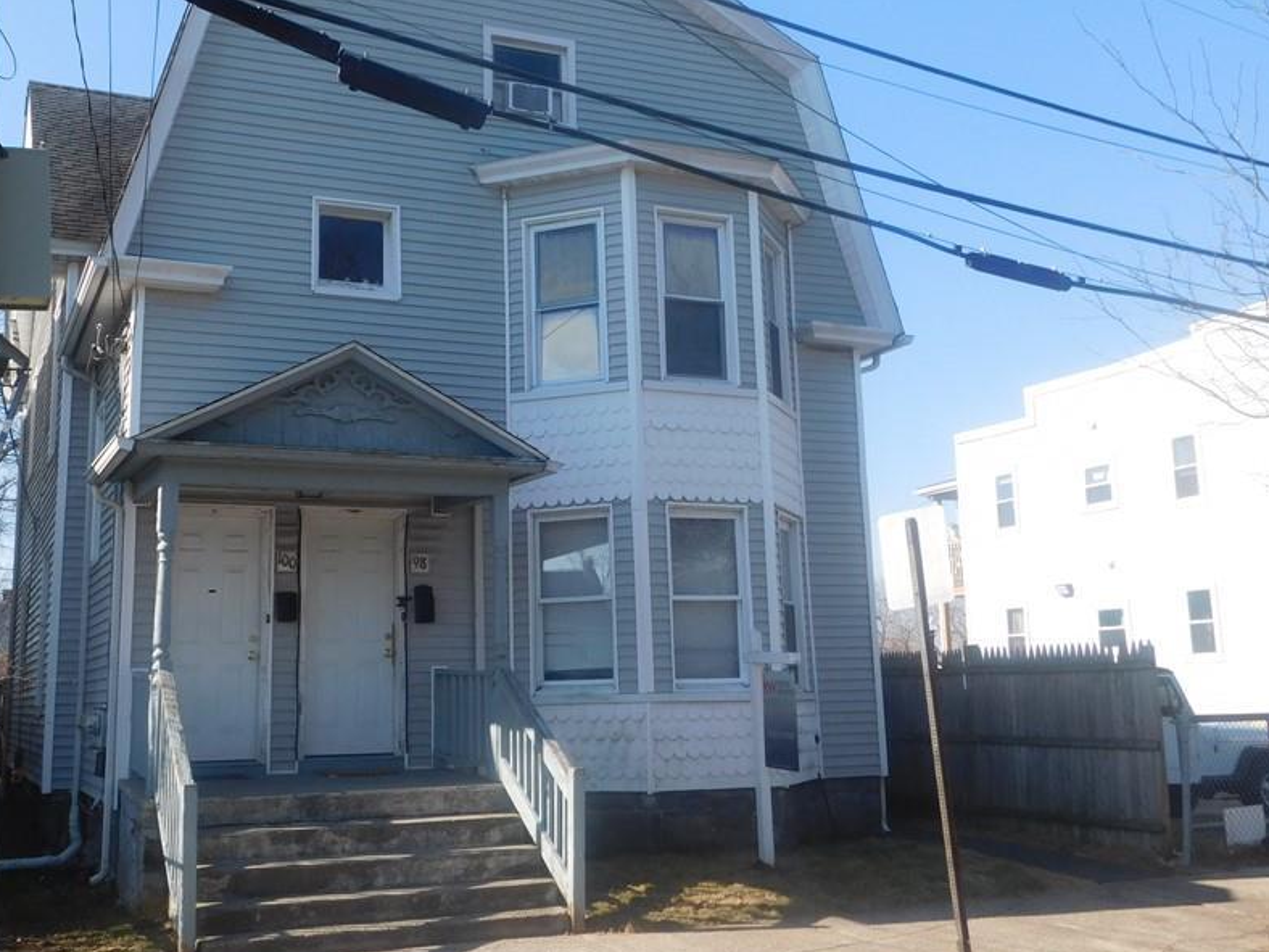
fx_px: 1430
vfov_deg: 36.7
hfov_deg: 47.8
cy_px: 406
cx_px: 557
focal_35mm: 39
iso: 125
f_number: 3.2
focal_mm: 5.3
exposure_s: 1/800
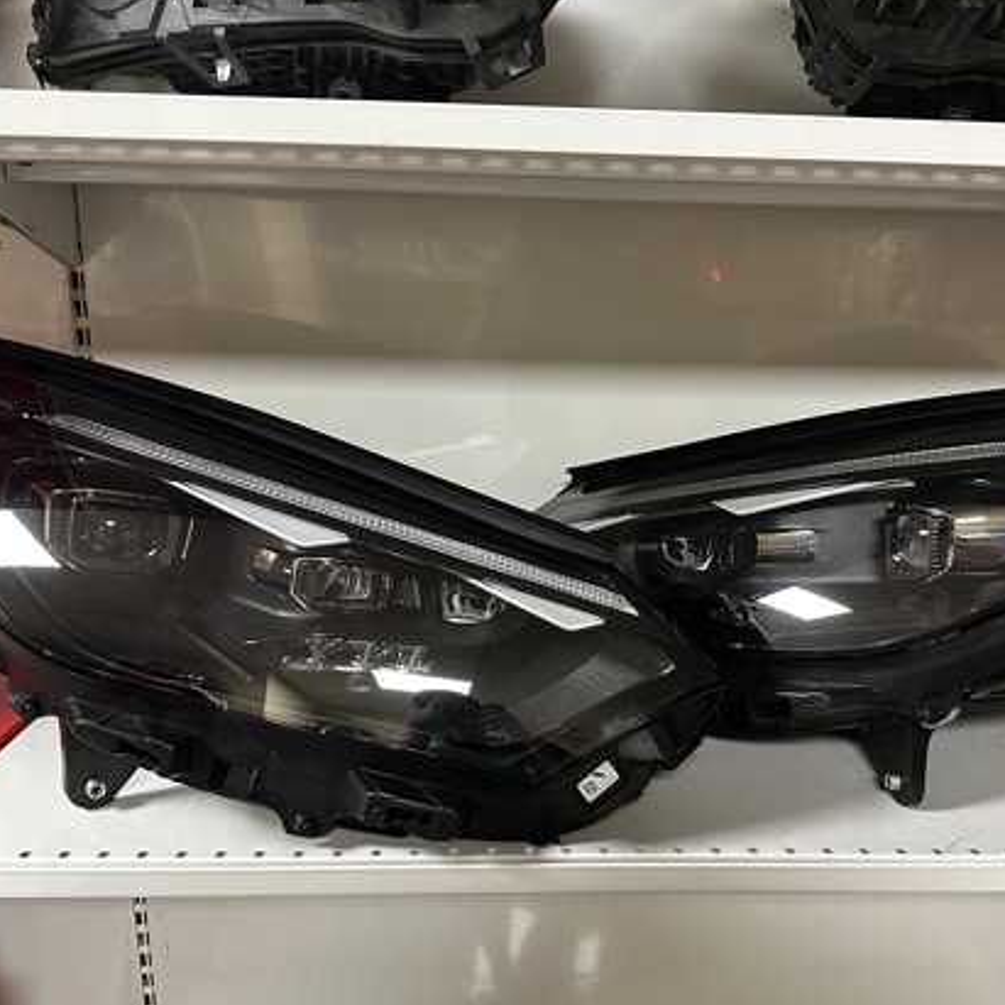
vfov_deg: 49.7
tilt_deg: -14.0
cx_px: 599
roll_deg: -1.4
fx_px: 1084
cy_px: 554
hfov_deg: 49.5
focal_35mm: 33
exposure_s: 1/50
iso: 400
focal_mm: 6.86
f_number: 1.78
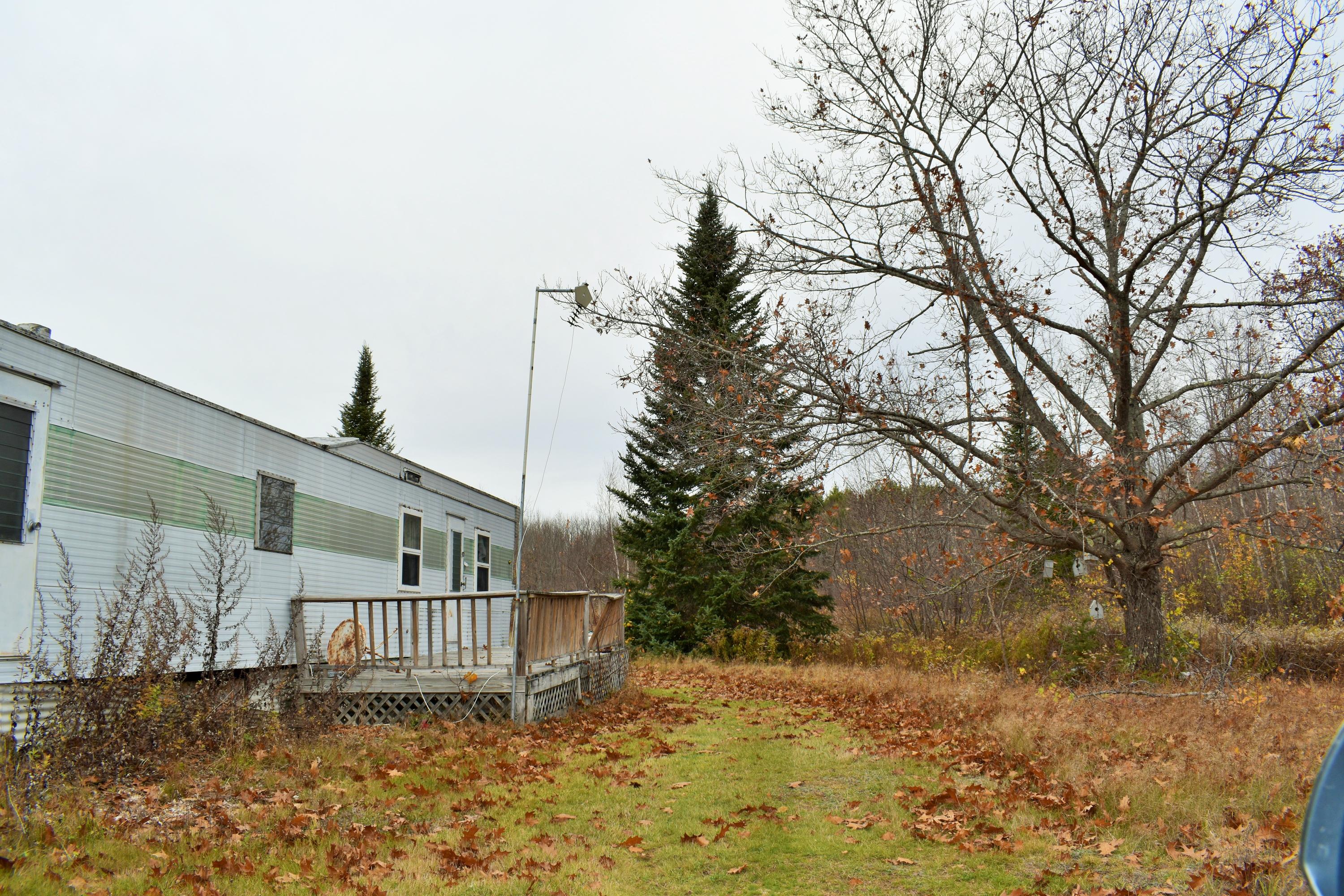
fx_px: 1008
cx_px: 672
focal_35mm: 27
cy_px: 448
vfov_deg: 47.9
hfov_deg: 67.4
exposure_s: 1/200
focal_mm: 18
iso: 100
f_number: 9
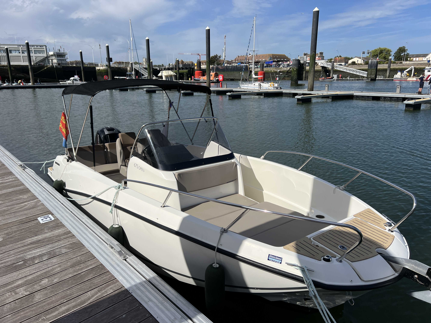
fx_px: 324
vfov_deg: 53.1
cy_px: 162
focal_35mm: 26
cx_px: 216
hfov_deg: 67.3
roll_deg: +0.8
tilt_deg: -15.4
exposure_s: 1/8696
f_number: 1.5
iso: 50
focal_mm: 5.7
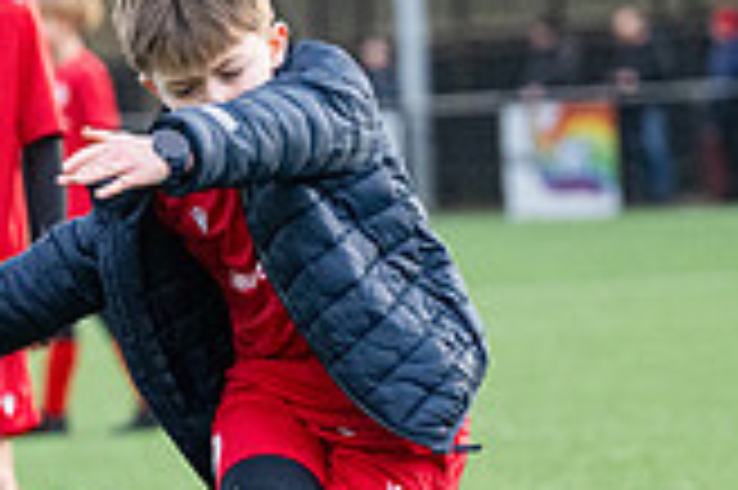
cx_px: -32
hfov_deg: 4.2
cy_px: 267
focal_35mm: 496
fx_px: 10158
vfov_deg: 2.8
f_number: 4
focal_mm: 140
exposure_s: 1/2000
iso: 2000
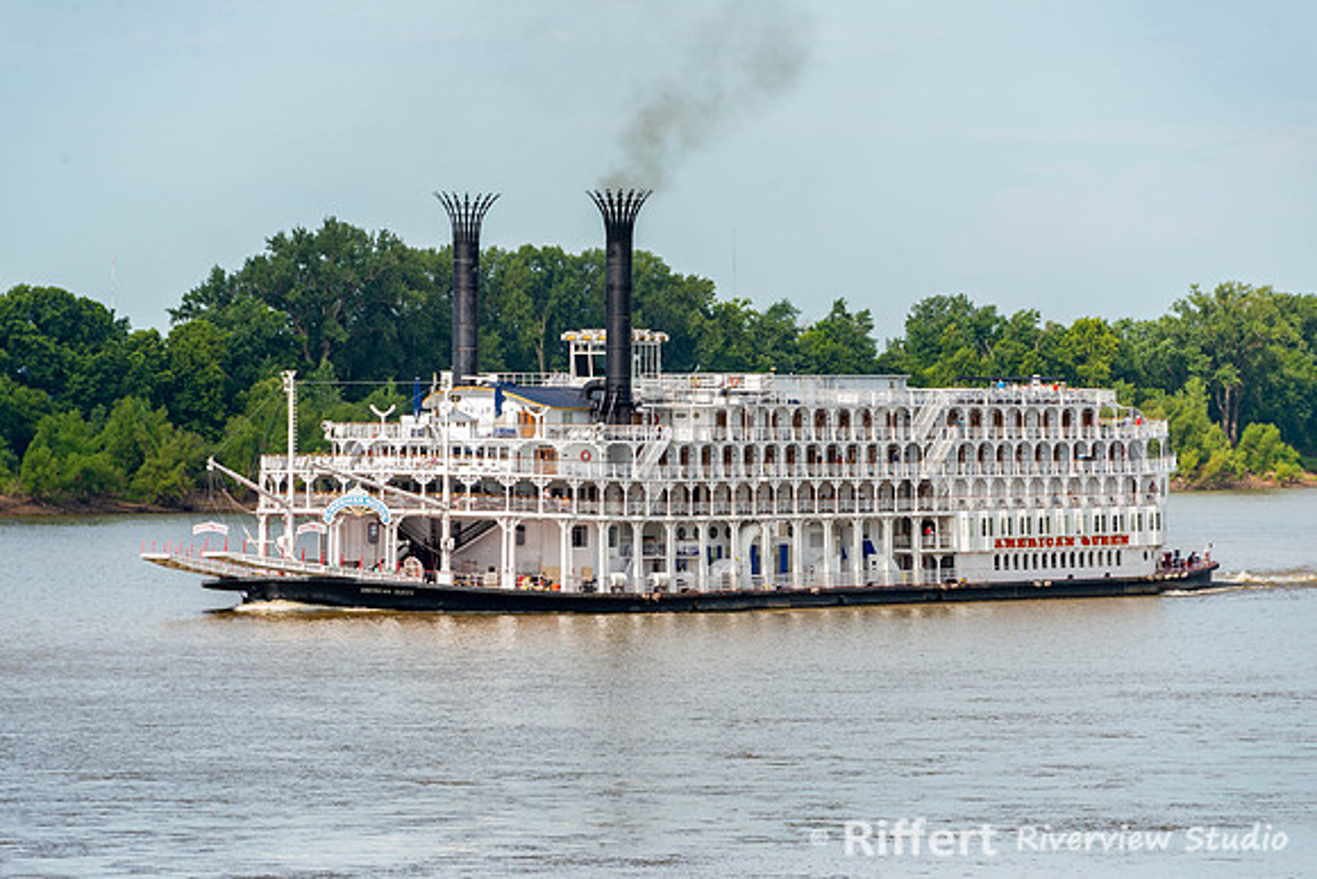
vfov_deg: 5.9
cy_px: 440
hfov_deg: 8.8
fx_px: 8577
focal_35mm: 234
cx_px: 658
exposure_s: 1/160
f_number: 8
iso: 100
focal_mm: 230
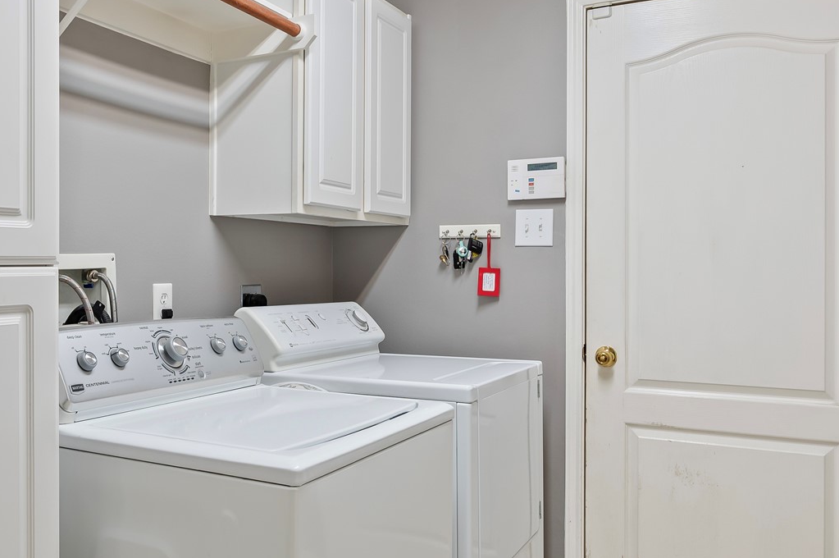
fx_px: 792
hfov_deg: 55.0
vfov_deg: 38.8
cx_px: 303
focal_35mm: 34
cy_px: 281
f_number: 6.3
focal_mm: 16
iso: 125
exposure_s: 1/1.67
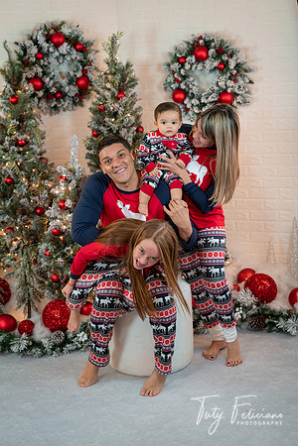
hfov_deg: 27.0
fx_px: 621
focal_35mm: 50
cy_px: 223
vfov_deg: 39.6
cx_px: 149
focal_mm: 50
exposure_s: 1/125
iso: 2000
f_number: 4
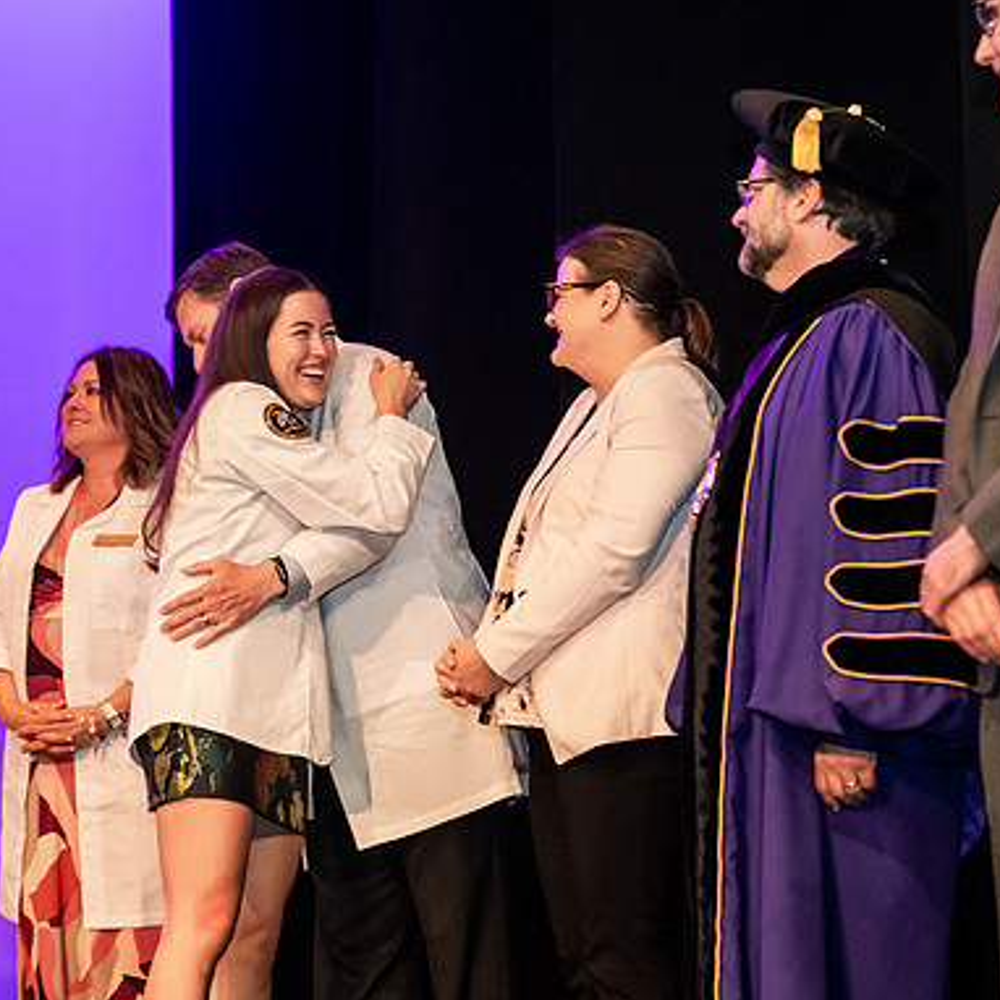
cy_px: 504
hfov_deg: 15.7
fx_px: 3628
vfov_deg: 15.7
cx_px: 537
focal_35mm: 111
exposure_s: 1/200
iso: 3200
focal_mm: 86
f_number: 3.5
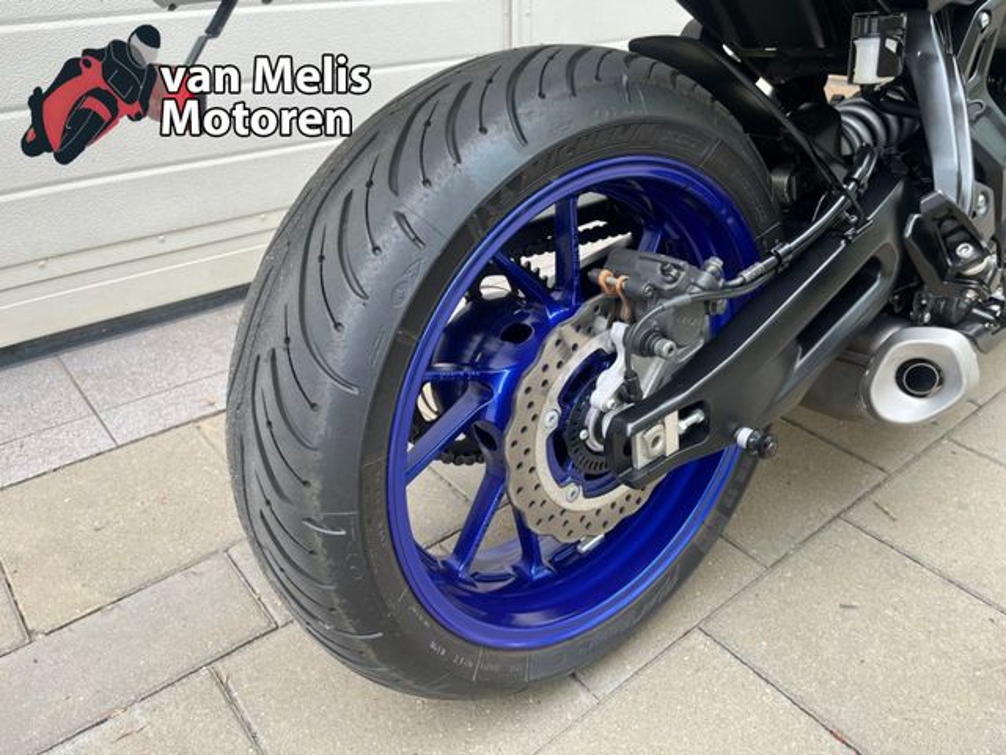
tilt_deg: -28.1
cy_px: 378
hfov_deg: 67.3
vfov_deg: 53.1
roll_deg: -0.5
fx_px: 756
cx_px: 503
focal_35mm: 26
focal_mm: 5.1
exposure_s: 1/122
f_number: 1.6
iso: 32
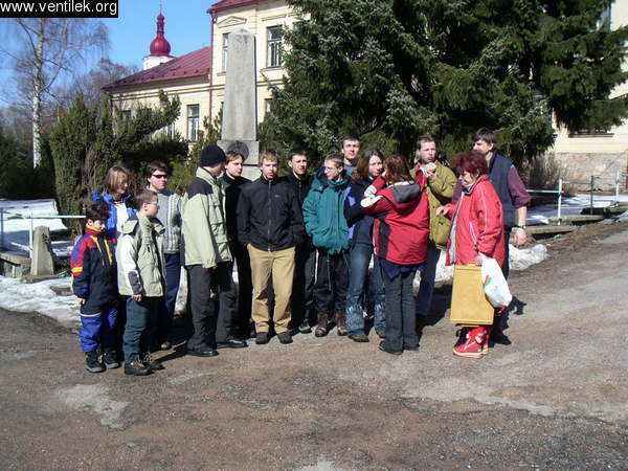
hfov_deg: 49.0
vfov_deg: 37.7
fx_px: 689
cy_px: 236
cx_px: 314
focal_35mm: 38
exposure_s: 1/150
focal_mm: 6
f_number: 6.6
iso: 50
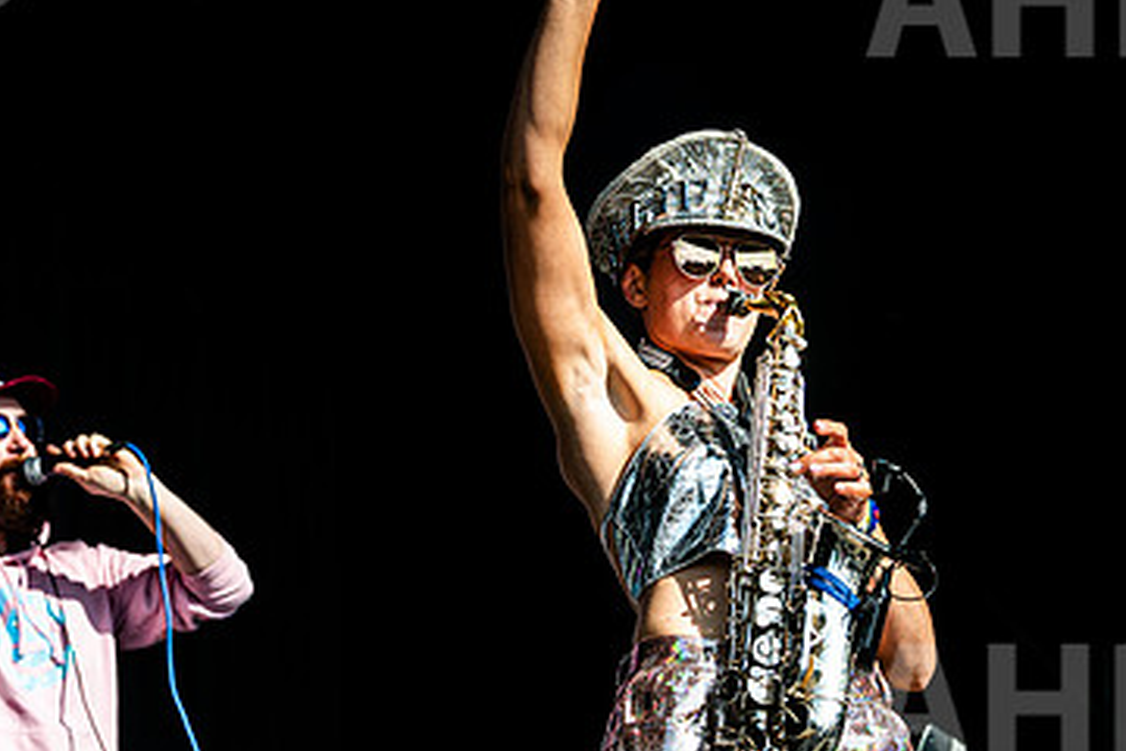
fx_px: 4597
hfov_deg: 14.0
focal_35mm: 147
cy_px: 303
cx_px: 536
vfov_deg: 9.3
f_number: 4.5
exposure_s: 1/2000
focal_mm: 82
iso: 200
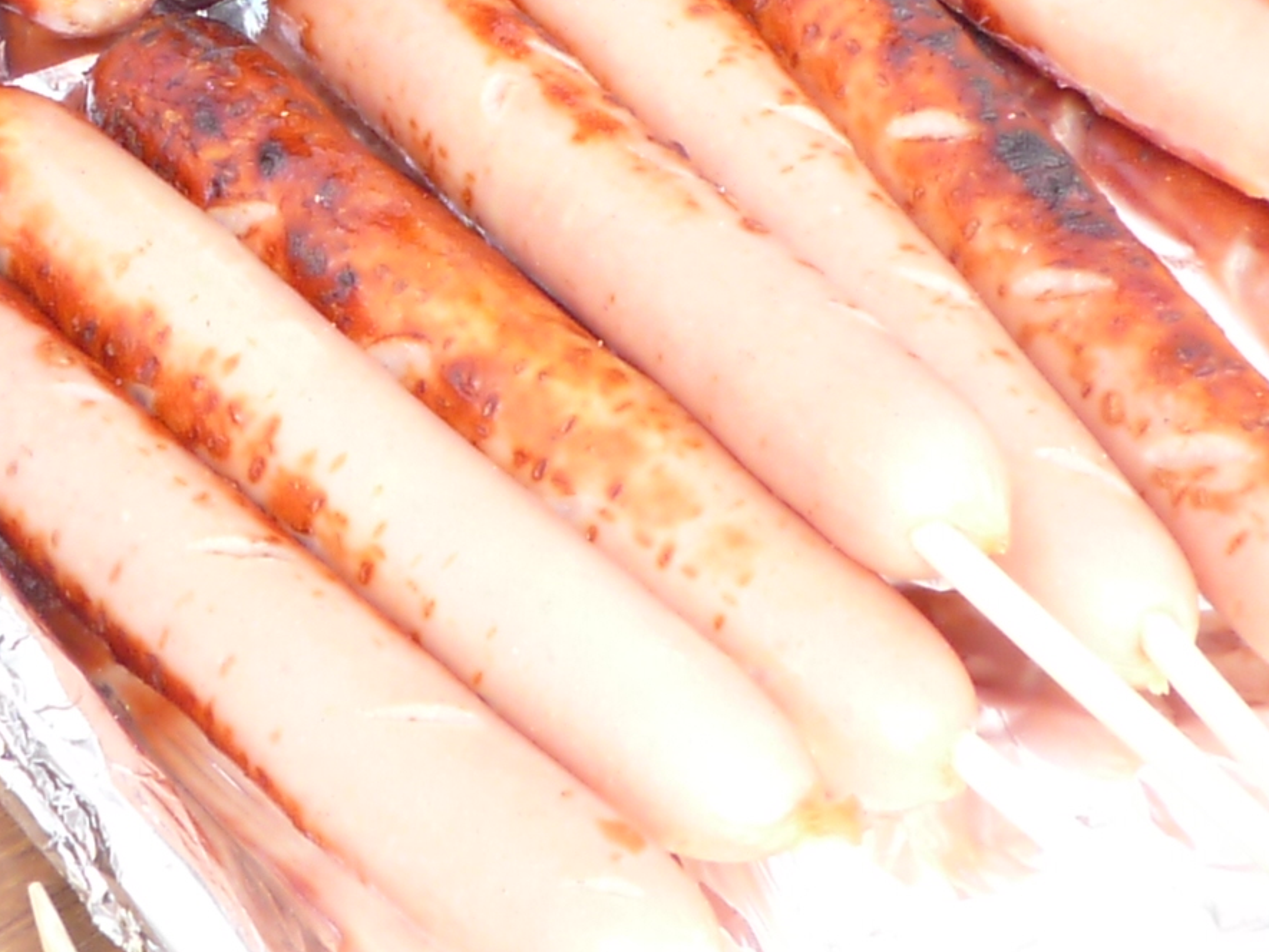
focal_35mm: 103
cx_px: 288
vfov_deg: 14.3
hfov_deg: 18.9
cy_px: 219
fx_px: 3776
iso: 100
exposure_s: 1/200
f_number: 2.8
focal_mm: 4.4
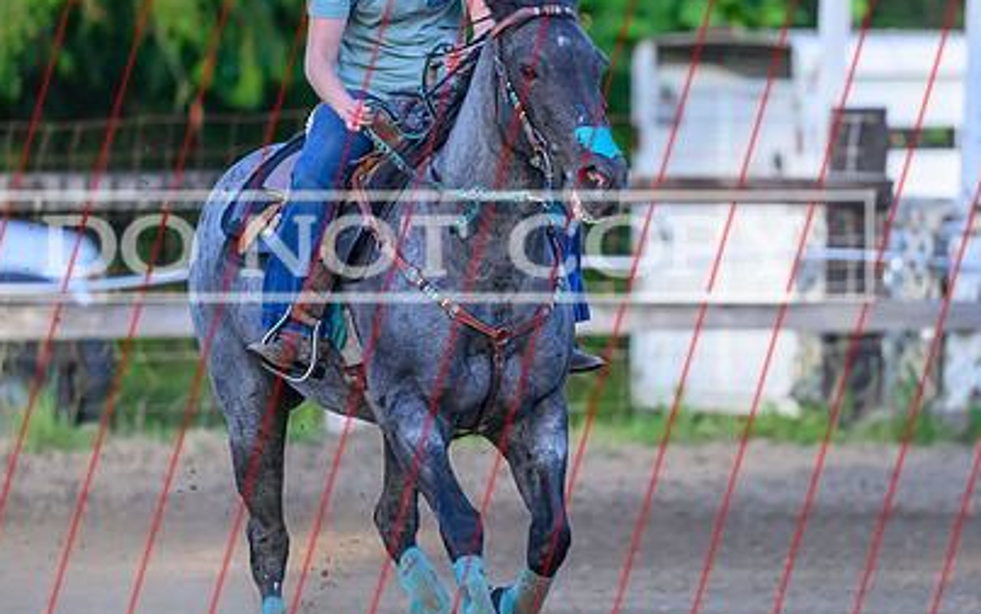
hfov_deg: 5.1
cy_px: 262
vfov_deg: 3.2
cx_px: 506
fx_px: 10941
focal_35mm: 409
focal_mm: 200
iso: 1100
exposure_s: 1/2500
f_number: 2.8
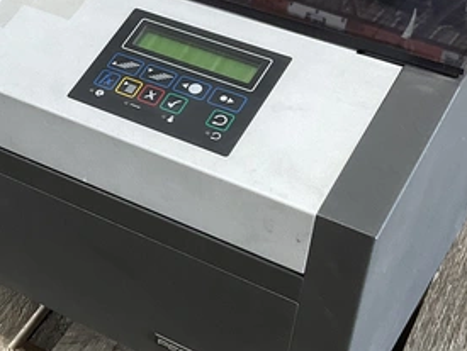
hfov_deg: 23.8
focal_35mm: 79
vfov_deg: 18.7
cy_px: 147
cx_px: 24
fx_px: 1067
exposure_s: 1/60
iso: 80
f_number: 1.8
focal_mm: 3
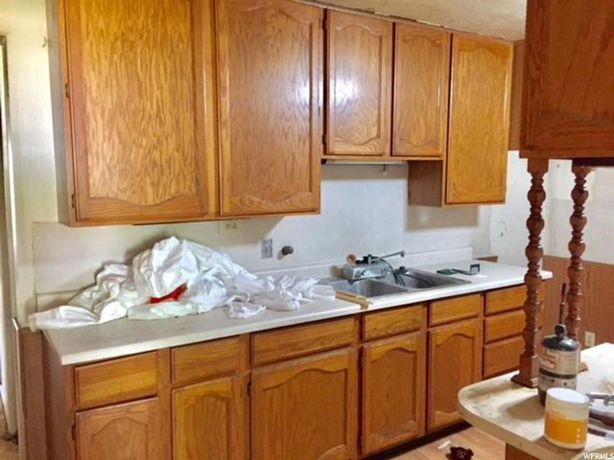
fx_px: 514
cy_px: 230
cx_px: 307
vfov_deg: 48.2
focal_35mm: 29
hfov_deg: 61.7
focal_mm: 4.15
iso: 320
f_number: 2.2
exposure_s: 1/15
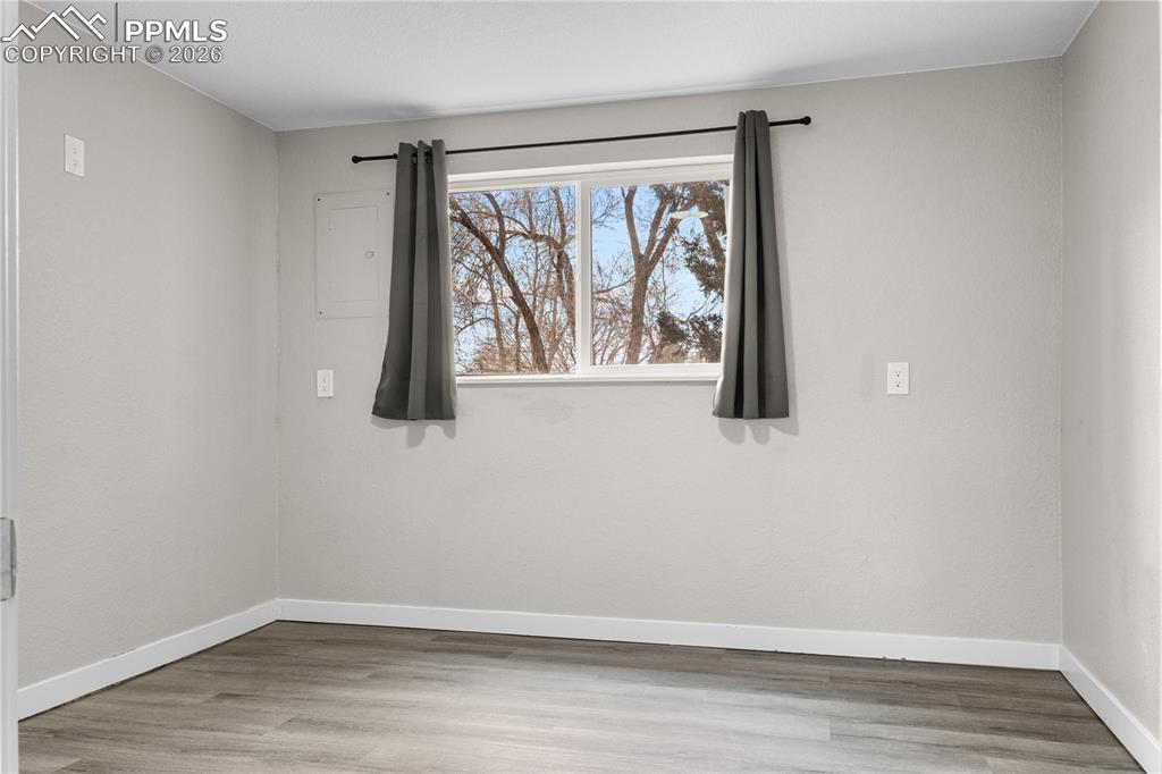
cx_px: 581
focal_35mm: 27
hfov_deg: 67.4
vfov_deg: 47.9
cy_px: 387
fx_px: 871
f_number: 8
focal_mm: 18
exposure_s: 1/1.67
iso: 100
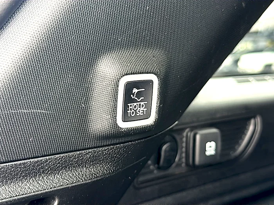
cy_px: 102
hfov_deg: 44.8
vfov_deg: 34.3
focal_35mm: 42
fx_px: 332
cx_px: 137
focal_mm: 6.86
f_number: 1.78
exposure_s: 1/41
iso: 64
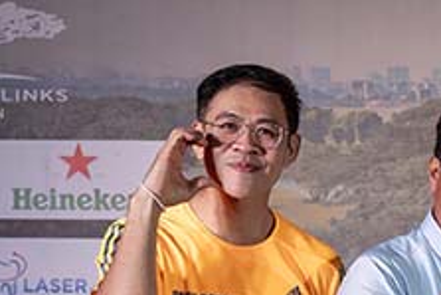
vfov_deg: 7.3
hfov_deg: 10.1
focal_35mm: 185
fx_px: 2268
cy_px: 457
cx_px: 931
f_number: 5.6
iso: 900
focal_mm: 43
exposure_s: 1/200
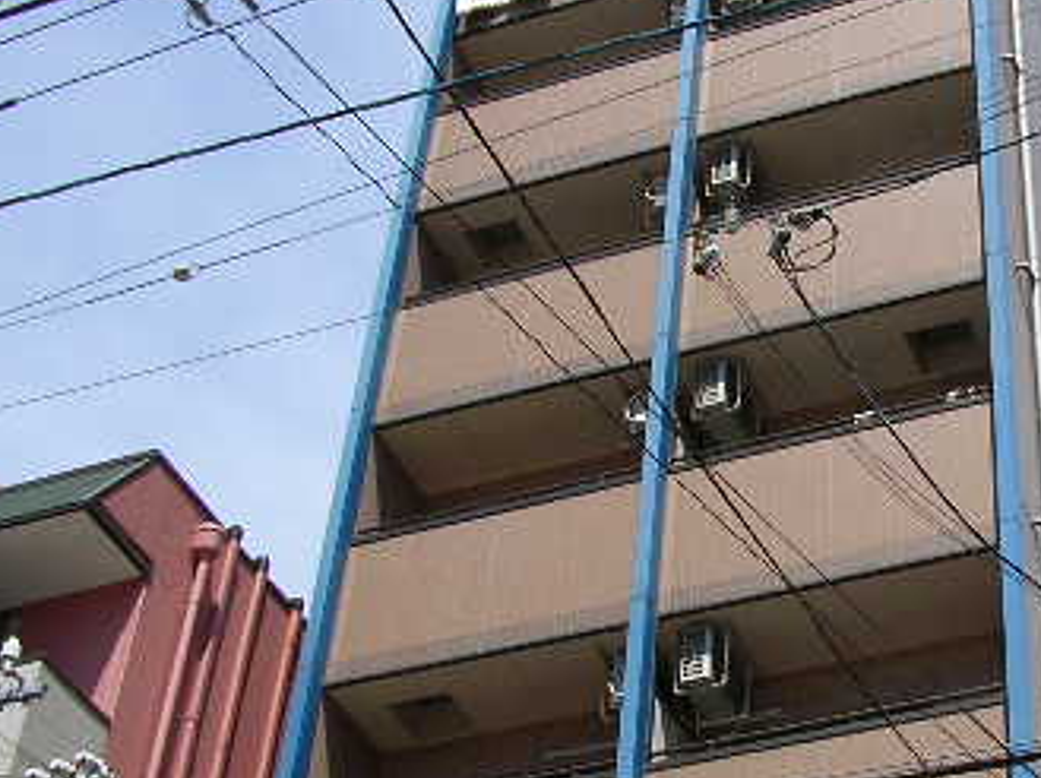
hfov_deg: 25.7
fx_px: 2223
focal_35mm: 74
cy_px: 408
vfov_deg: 19.9
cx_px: 883
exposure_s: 1/823
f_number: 4.1
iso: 71
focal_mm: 5.8
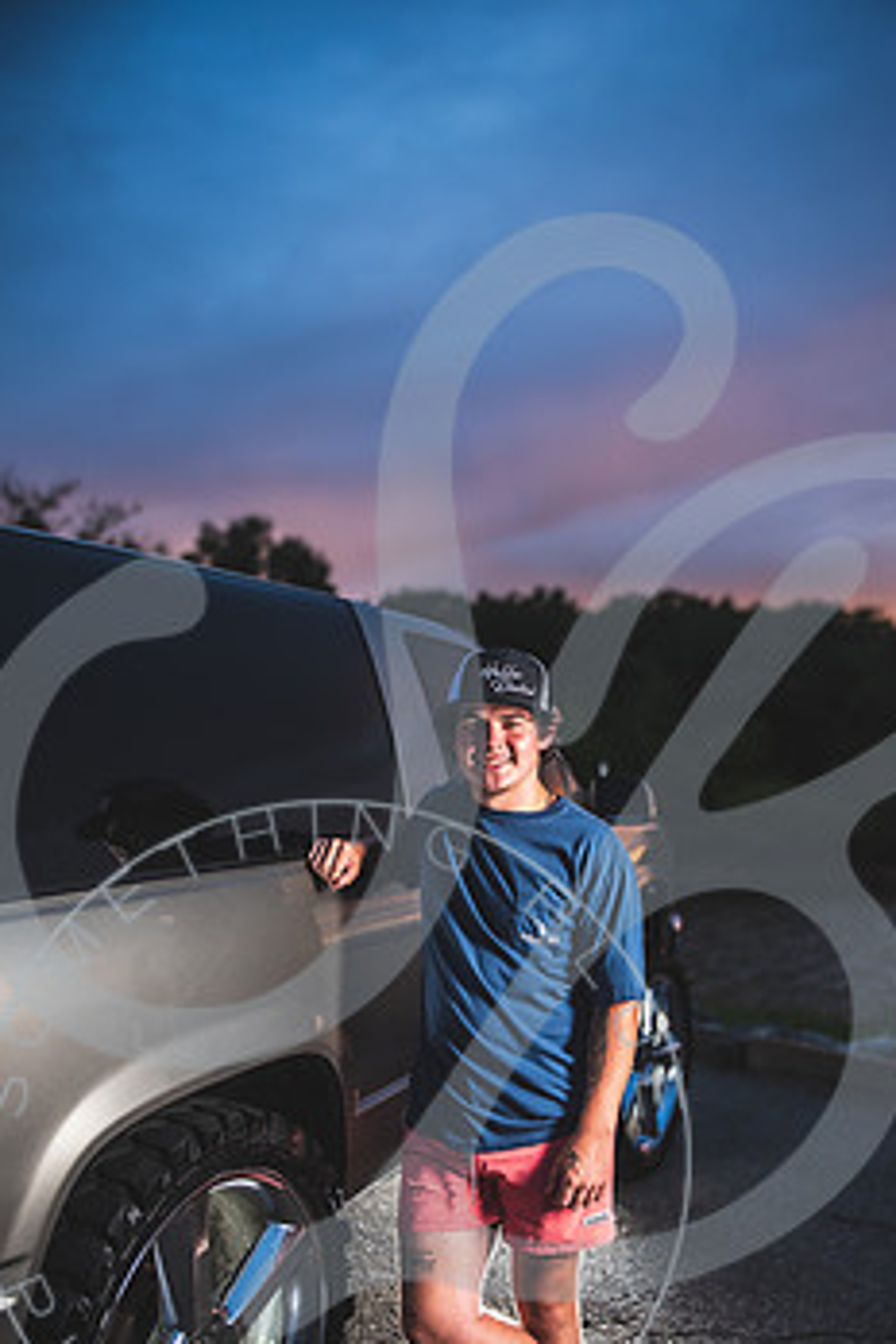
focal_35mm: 31
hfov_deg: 42.2
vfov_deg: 59.3
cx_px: 506
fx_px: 1157
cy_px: 865
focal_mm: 24
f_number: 2.8
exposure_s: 1/250
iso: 100
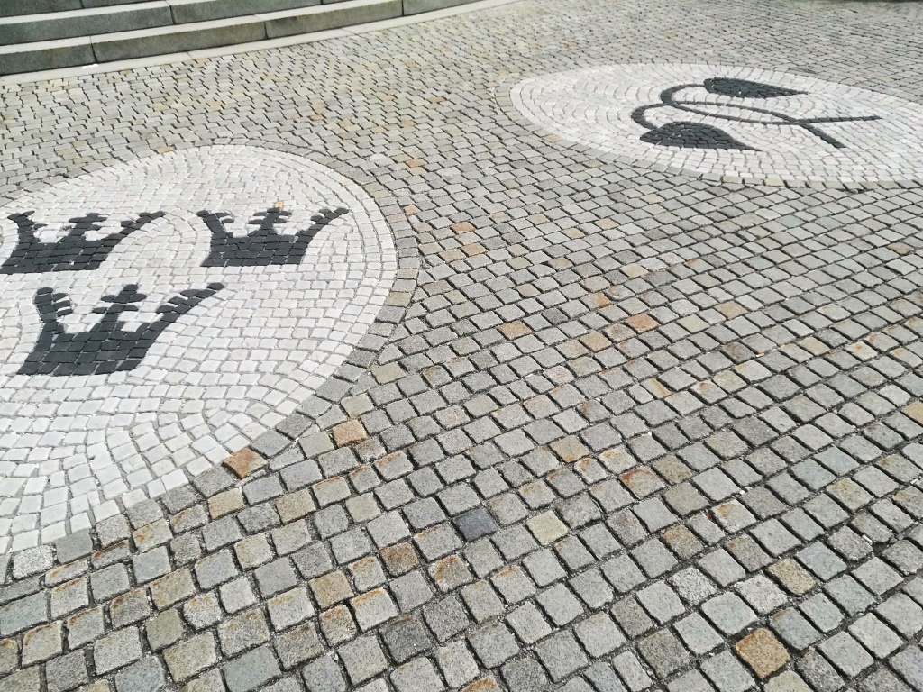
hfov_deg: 67.3
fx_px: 693
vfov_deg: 53.1
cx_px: 462
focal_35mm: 26
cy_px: 346
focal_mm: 3.83
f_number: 2.2
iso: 50
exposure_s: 1/680
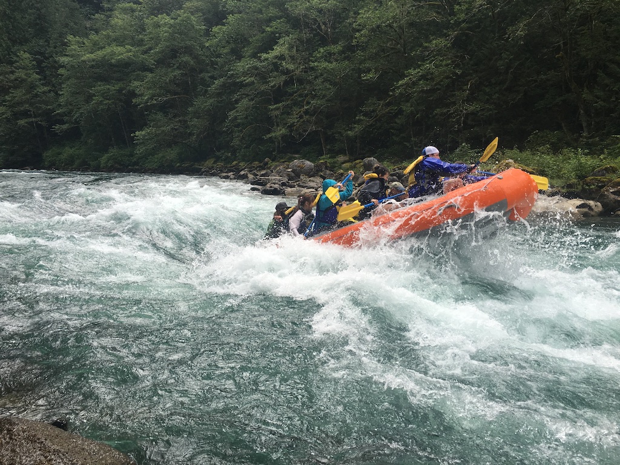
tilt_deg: -4.7
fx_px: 519
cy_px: 232
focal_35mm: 29
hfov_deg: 61.7
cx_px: 310
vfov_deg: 48.2
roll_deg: -2.0
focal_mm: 4.15
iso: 25
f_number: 2.2
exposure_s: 1/657
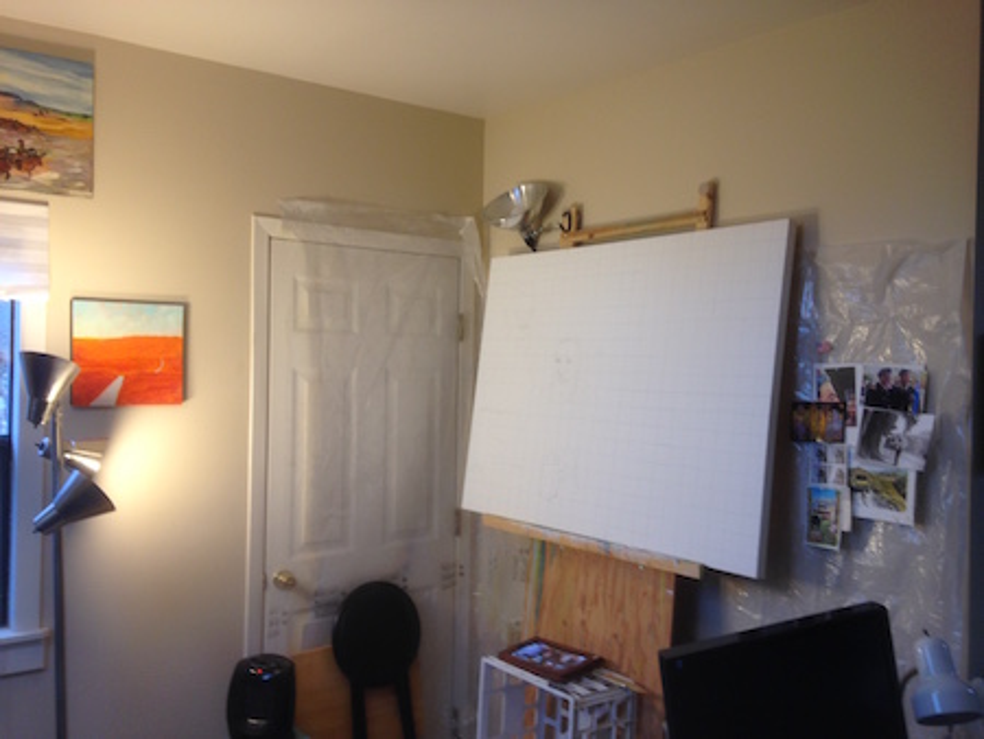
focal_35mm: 33
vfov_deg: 43.0
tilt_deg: -0.9
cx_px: 492
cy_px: 370
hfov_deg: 55.3
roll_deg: -0.3
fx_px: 939
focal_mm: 4.12
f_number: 2.4
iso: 50
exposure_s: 1/20
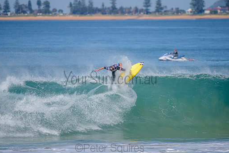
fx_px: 3588
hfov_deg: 3.7
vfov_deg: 2.4
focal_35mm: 564
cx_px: 110
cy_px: 74
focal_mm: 500
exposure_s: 1/2000
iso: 160
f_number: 5.6
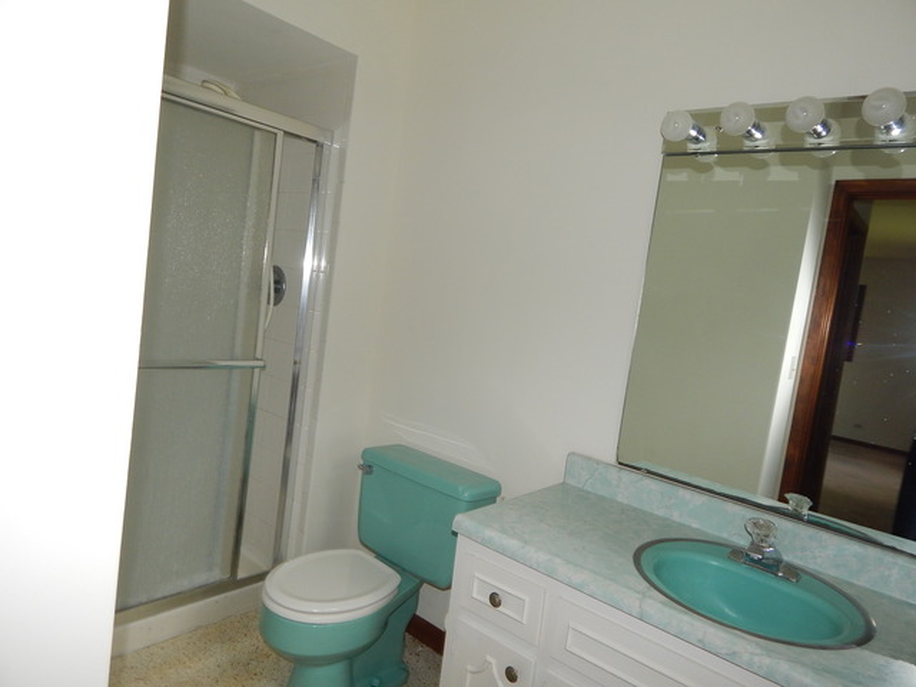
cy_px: 344
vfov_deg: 61.1
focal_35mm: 22
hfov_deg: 76.4
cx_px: 458
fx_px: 582
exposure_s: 1/30
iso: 200
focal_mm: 4
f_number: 3
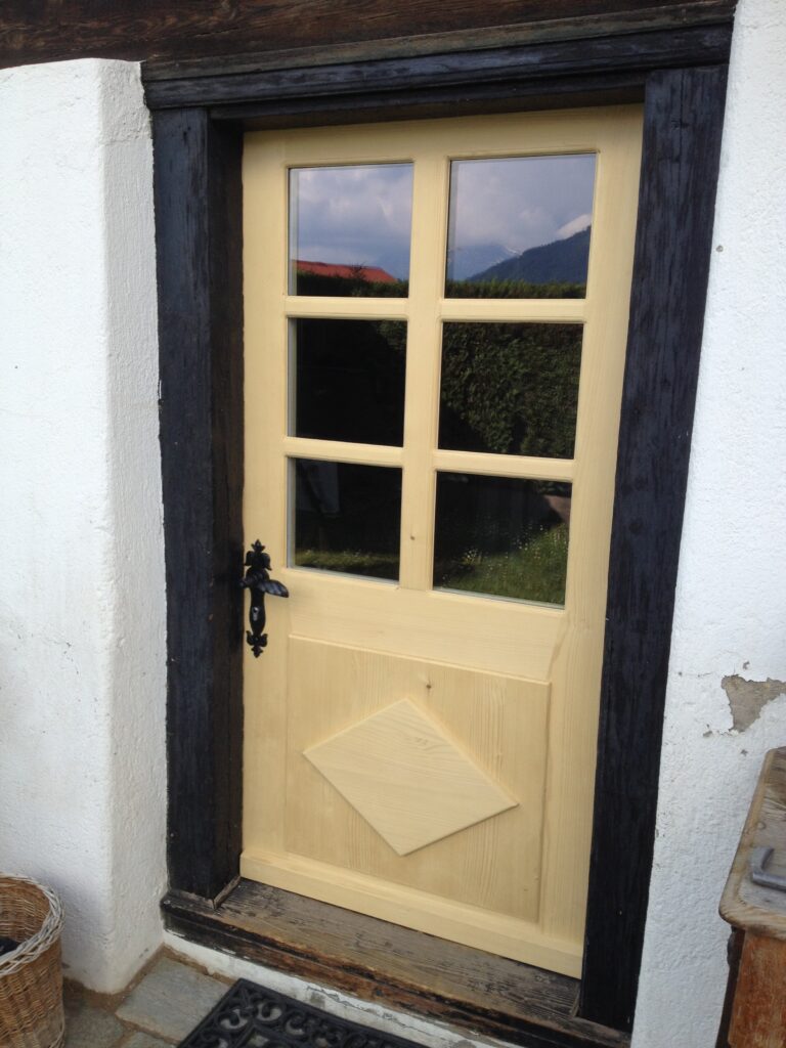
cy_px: 524
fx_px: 1060
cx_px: 393
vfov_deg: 52.6
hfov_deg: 40.7
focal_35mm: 35
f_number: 2.4
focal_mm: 4.28
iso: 50
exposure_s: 1/428
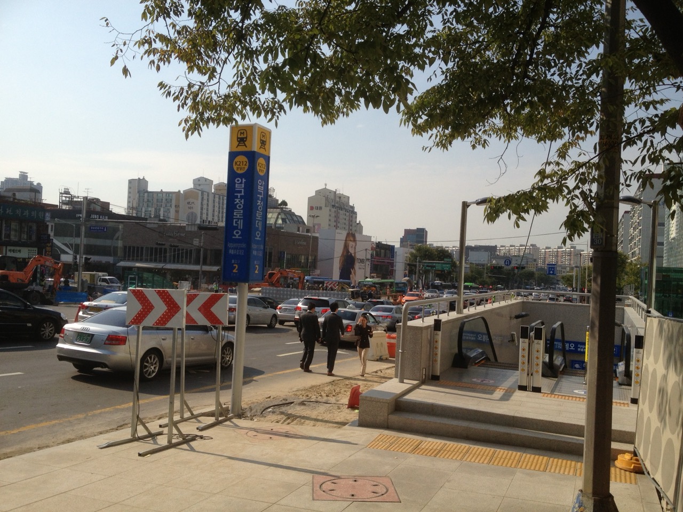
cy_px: 256
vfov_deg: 40.7
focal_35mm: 35
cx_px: 342
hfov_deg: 52.6
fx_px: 691
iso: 50
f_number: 2.4
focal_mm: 4.28
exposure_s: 1/2632
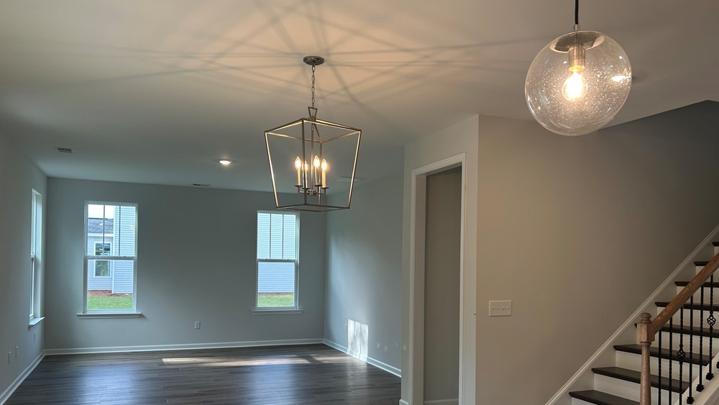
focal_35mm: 29
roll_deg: -0.5
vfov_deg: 39.9
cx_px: 353
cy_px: 257
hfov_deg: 66.0
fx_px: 553
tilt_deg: +0.4
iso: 50
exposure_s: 1/120
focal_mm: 5.7
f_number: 1.5
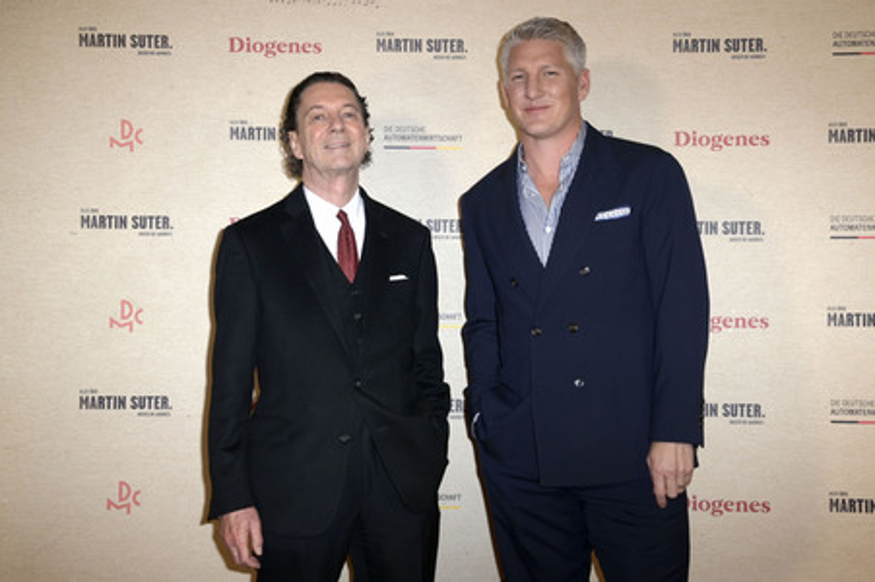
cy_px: 291
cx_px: 438
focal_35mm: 55
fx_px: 1336
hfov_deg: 36.3
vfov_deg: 24.6
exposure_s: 1/250
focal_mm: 55
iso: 400
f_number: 5.6
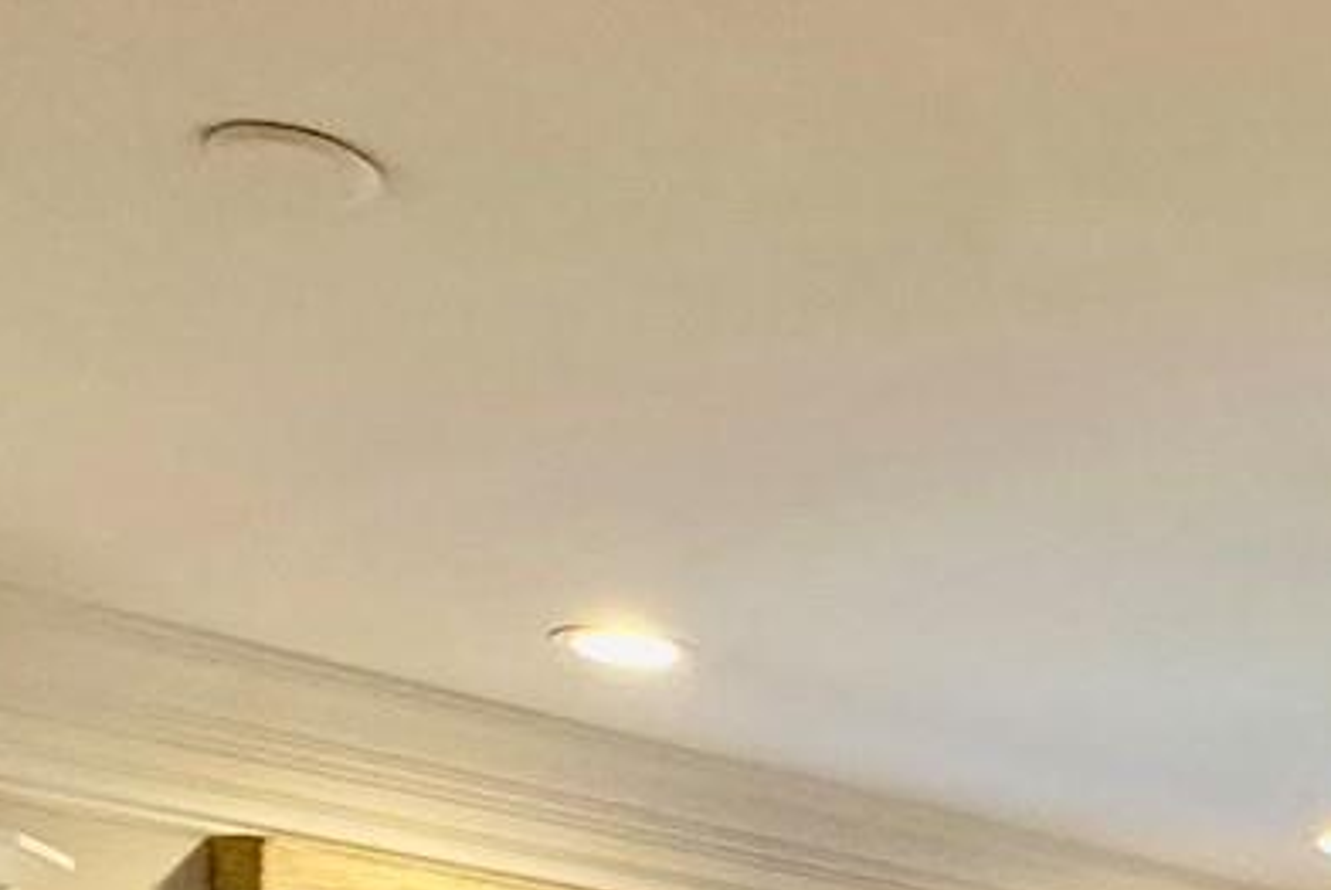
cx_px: 1759
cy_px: 1559
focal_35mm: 76
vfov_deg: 15.6
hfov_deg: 23.4
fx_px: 2812
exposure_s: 1/120
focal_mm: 2.22
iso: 200
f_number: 2.2
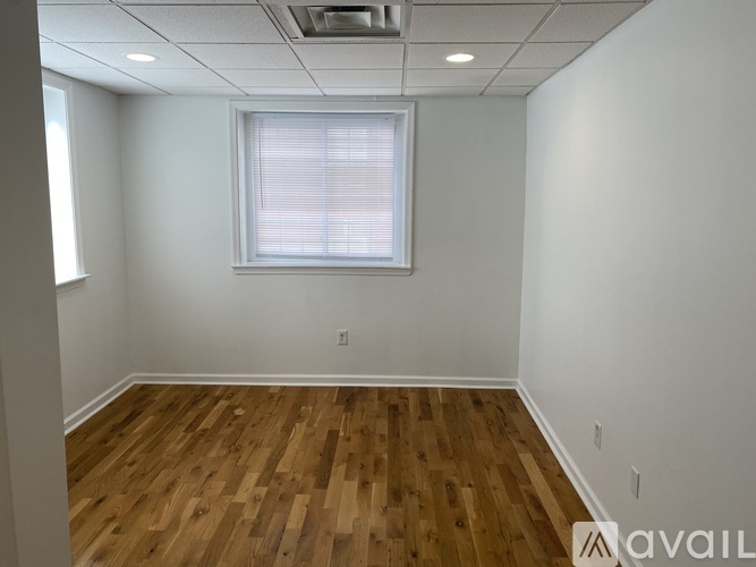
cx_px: 378
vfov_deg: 53.0
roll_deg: +0.4
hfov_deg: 67.3
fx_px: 568
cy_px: 284
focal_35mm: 26
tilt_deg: -7.9
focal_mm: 4.25
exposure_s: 1/120
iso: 40
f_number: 1.8
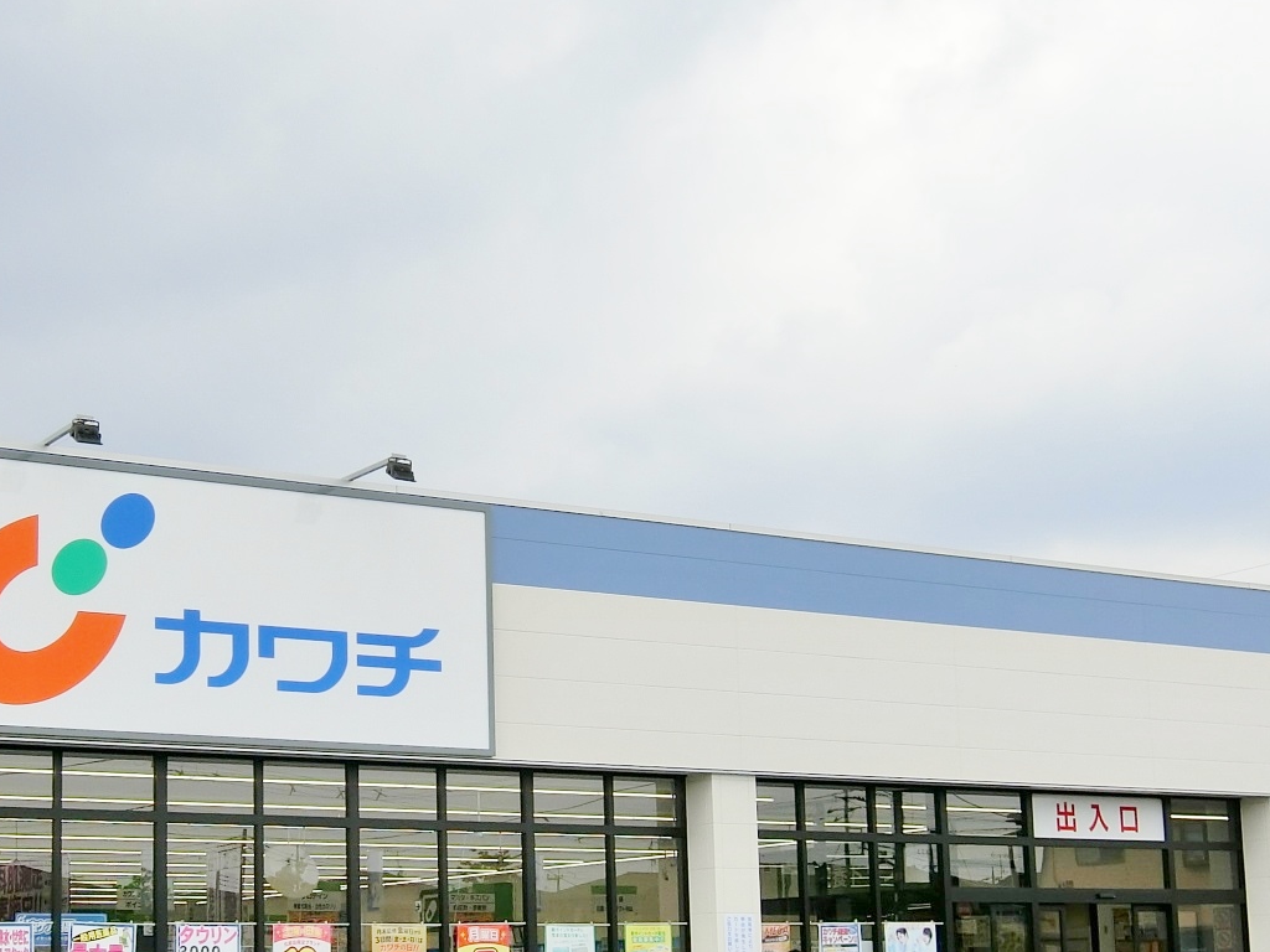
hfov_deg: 31.7
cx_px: 360
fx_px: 2201
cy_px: 729
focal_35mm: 60
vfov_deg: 24.1
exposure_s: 1/800
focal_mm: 6.4
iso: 80
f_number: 3.3
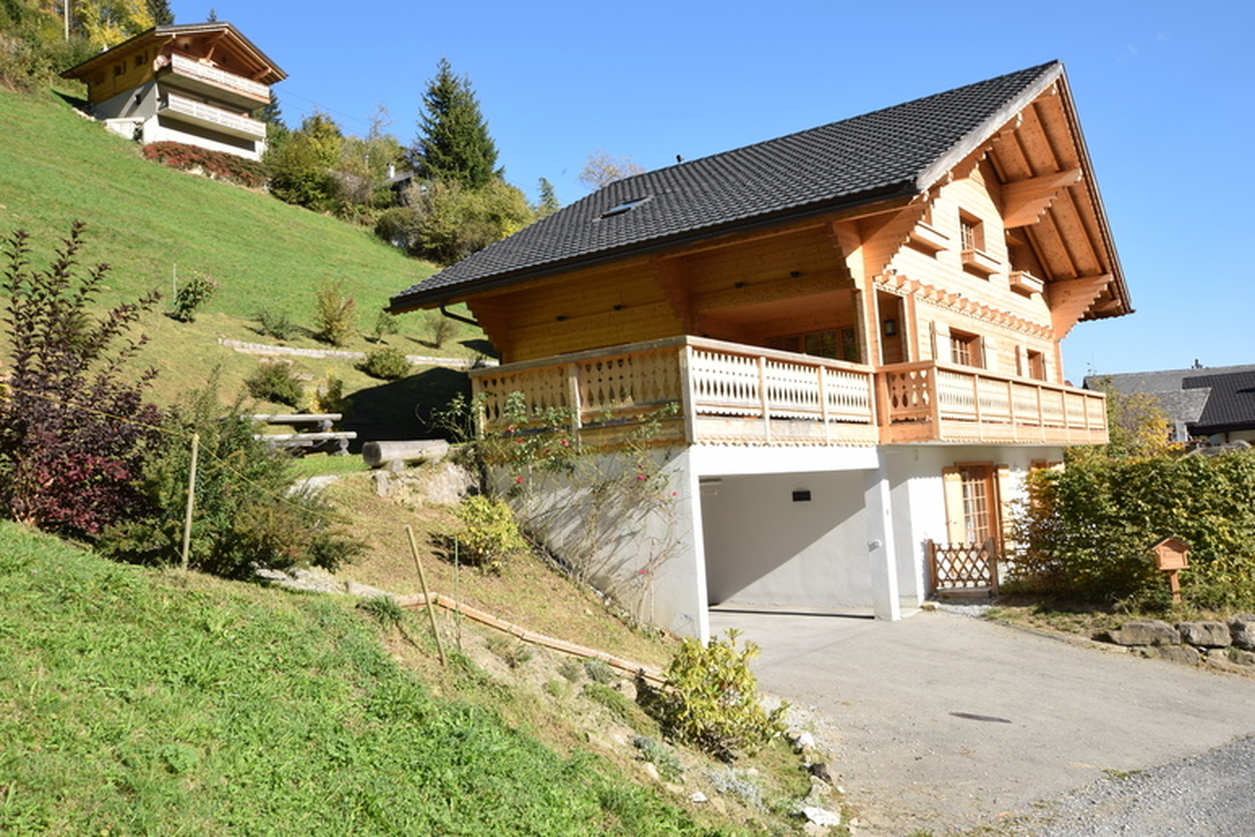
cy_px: 408
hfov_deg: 60.3
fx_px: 1081
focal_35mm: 31
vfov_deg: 42.3
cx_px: 626
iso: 200
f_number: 9
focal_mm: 20
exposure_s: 1/200
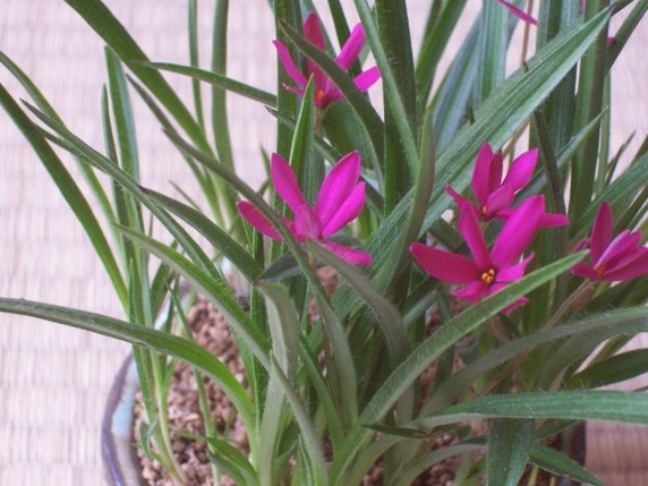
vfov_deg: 13.8
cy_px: 233
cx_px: 339
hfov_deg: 18.4
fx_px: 2003
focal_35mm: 107
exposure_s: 1/20
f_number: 4.6
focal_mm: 16.8
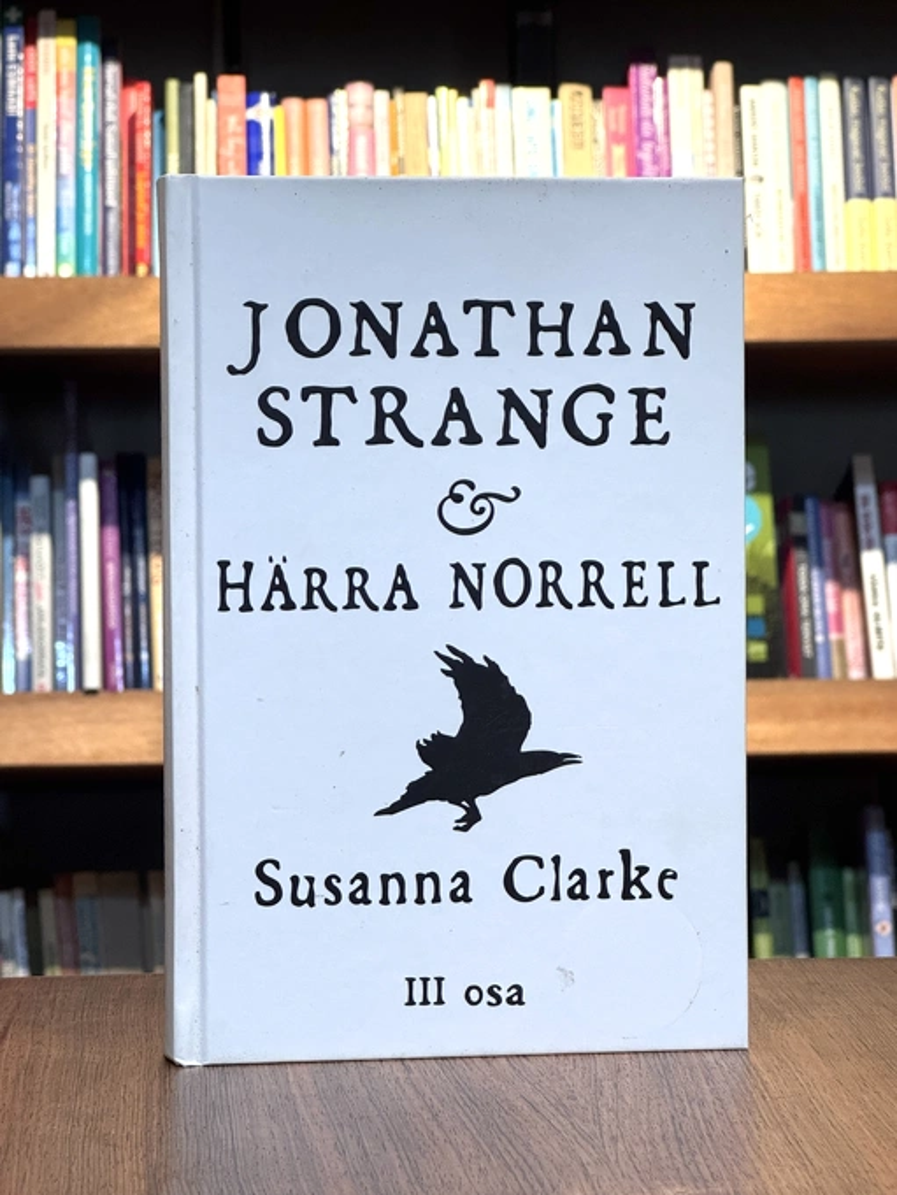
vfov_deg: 25.3
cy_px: 598
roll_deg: +0.0
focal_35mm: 77
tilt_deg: -1.1
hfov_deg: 19.1
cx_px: 448
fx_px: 2660
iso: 200
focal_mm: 9
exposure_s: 1/99
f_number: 2.8
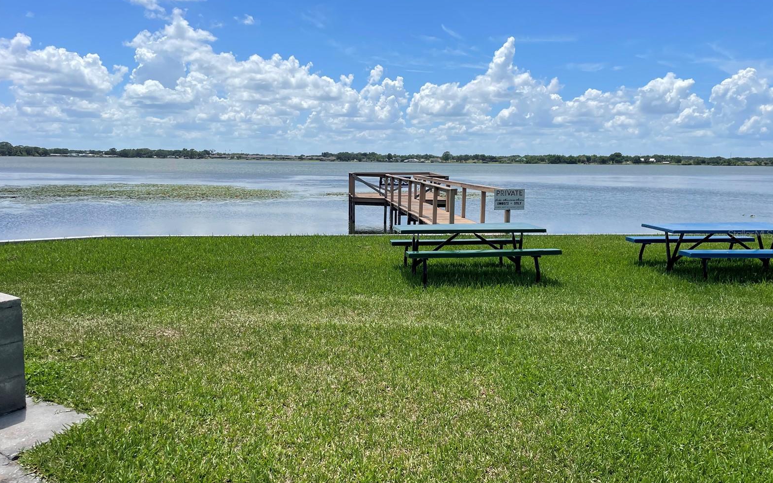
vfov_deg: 44.5
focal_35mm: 28
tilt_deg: -5.7
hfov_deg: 66.5
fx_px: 590
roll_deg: -0.7
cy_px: 234
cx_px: 382
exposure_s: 1/5291
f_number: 1.6
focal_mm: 4.2
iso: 32
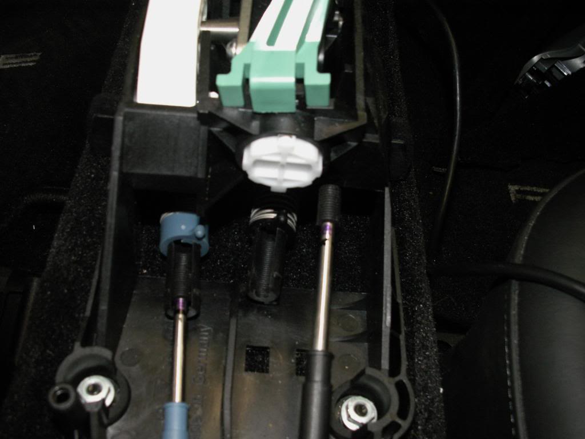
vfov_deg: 40.7
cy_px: 220
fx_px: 591
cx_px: 292
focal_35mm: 35
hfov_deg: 52.6
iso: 160
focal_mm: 5.86
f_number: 3.2
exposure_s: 1/40
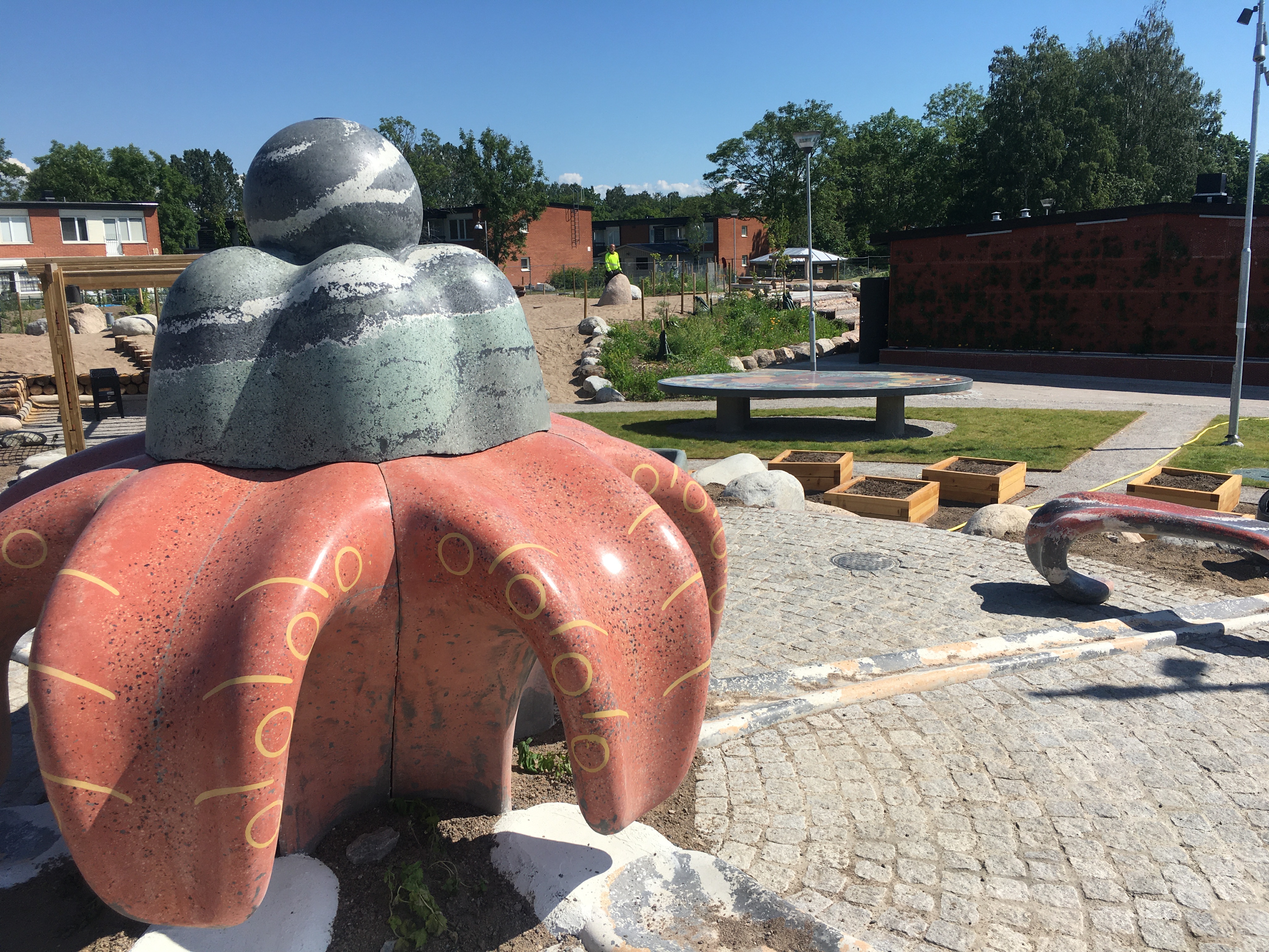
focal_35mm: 29
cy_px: 476
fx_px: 1063
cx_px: 634
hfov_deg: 61.7
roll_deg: +1.4
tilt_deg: -12.8
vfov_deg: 48.2
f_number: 2.2
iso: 25
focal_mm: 4.15
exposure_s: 1/2079
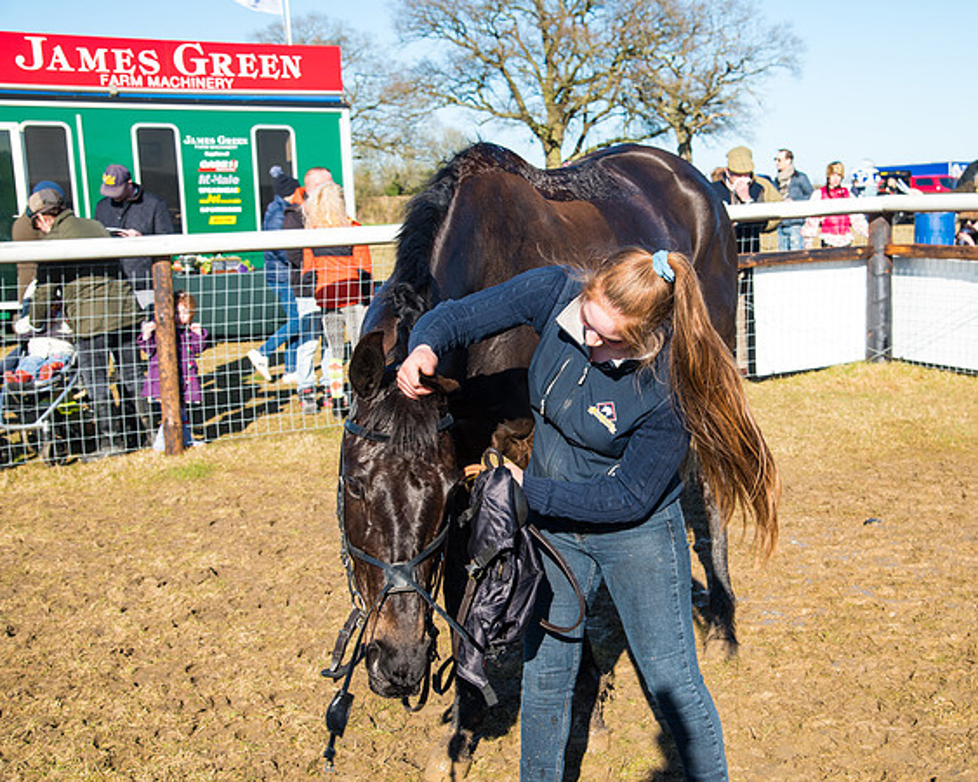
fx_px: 1436
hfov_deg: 37.5
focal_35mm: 50
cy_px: 391
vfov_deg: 30.5
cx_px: 566
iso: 125
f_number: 5
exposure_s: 1/250
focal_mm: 44
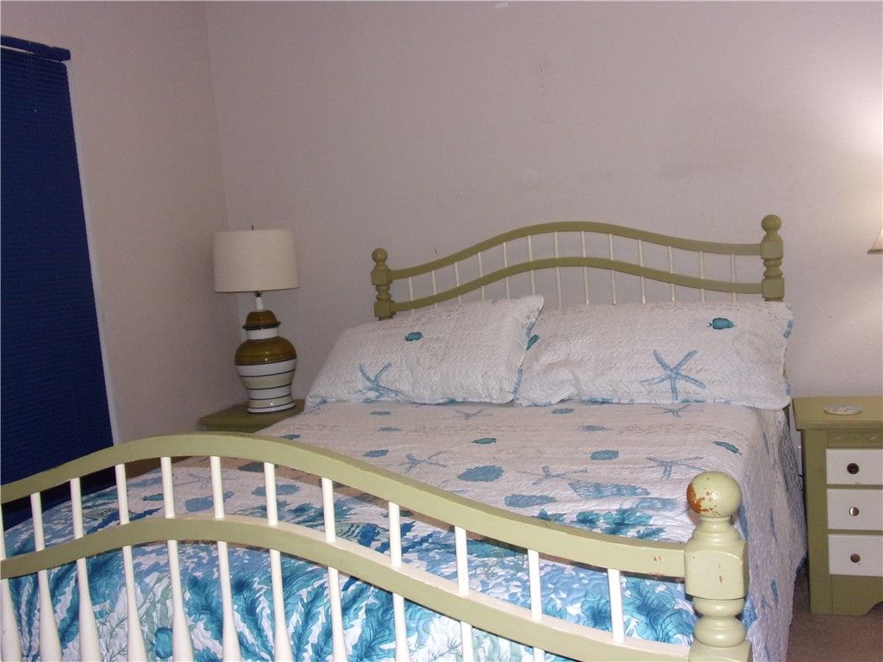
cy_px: 331
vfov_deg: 42.9
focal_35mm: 33
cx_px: 442
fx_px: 842
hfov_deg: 55.4
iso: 200
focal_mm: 5.9
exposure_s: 1/34
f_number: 3.7
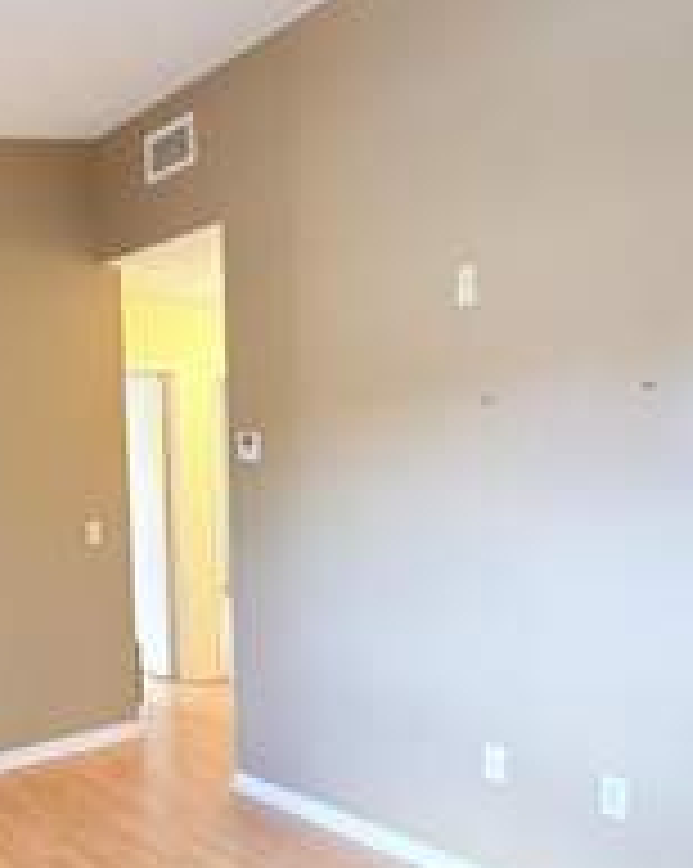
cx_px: 194
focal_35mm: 34
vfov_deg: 51.9
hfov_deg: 42.3
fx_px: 873
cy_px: 578
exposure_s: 1/60
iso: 400
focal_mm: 2.22
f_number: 2.2
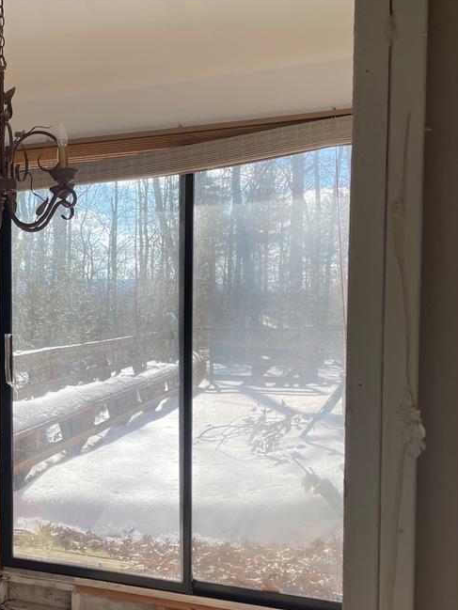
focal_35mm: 41
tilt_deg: -3.4
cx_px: 50
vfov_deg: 45.7
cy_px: 339
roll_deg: +1.4
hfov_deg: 33.4
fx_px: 723
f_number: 1.6
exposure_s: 1/1247
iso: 32
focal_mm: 4.2
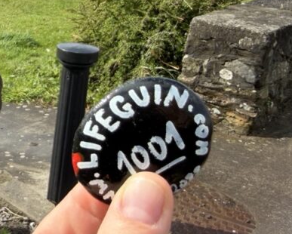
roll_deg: -2.7
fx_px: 536
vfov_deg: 24.3
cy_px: 54
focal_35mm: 62
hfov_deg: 28.4
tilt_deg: -14.3
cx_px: -6
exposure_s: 1/777
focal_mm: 2.22
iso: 25
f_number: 2.2
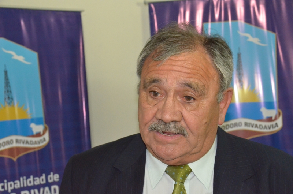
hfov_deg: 27.0
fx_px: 609
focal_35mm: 75
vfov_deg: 18.1
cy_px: 97
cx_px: 146
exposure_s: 1/60
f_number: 8
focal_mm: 50
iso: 5000
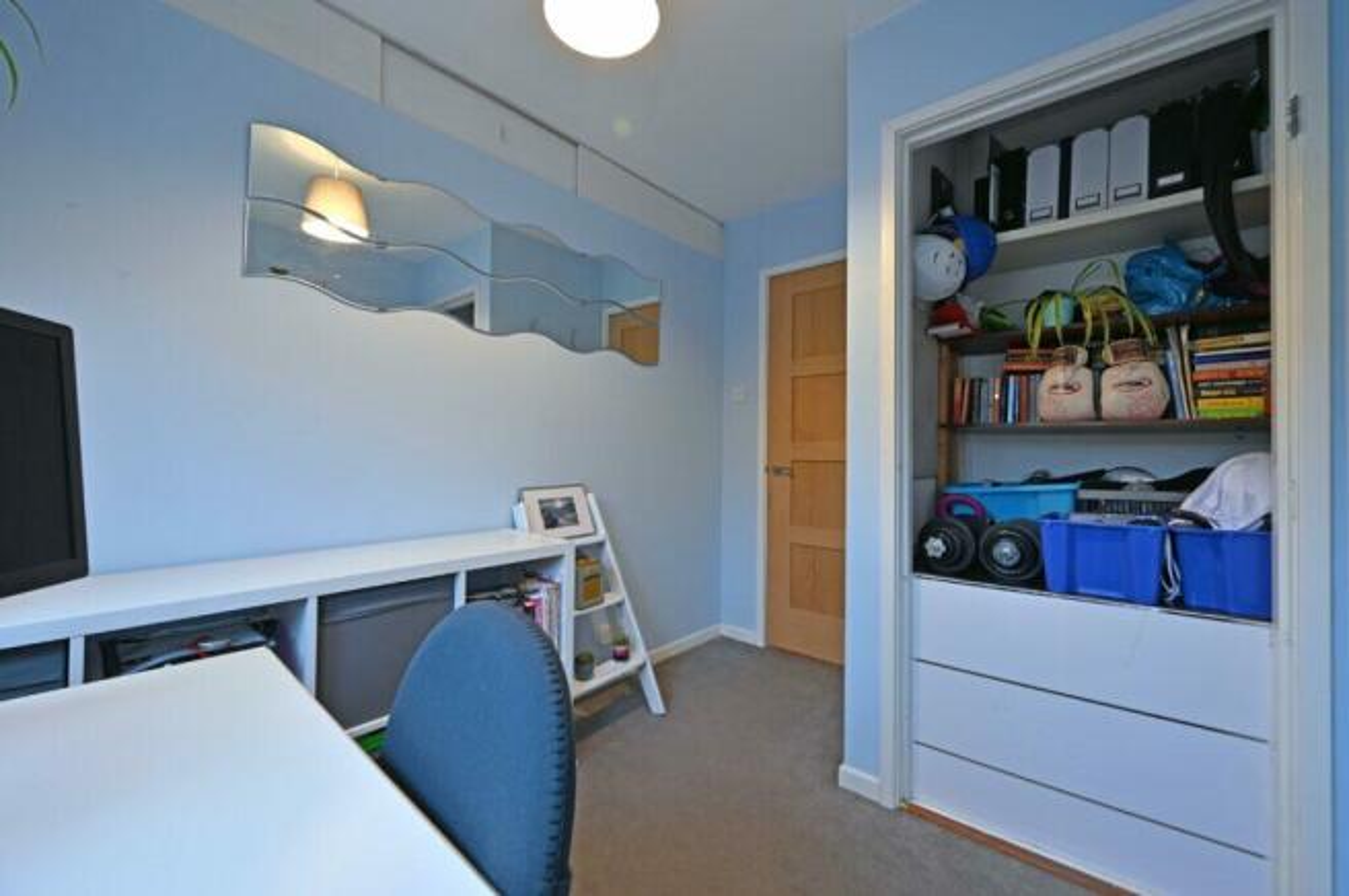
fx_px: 524
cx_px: 674
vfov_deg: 81.1
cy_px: 448
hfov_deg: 104.3
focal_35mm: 14
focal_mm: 14
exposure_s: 1/1.6
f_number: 9
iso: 100
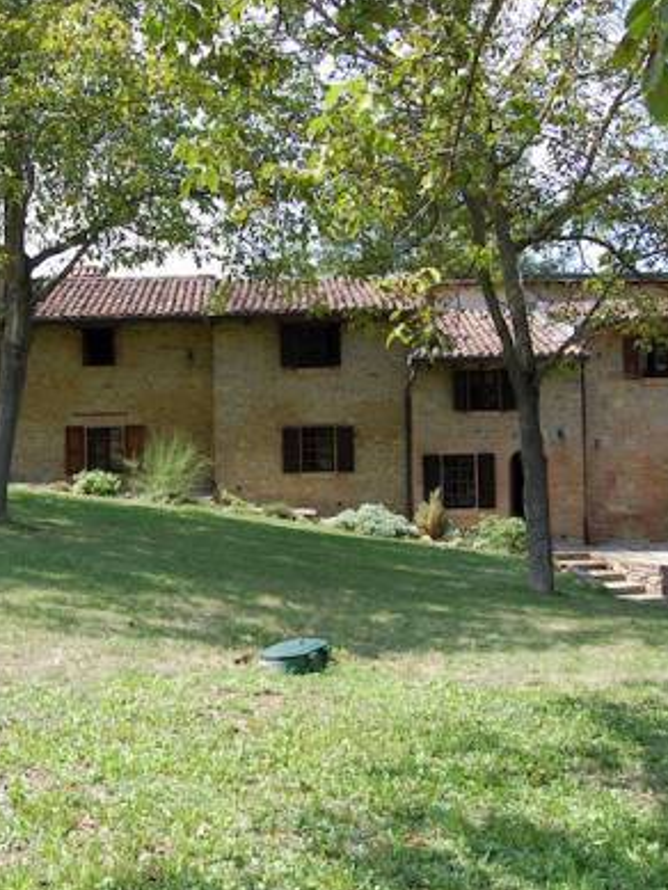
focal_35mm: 40
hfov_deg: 35.7
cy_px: 443
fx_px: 1029
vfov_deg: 46.8
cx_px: 238
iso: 200
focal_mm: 18
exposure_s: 1/200
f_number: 7.1
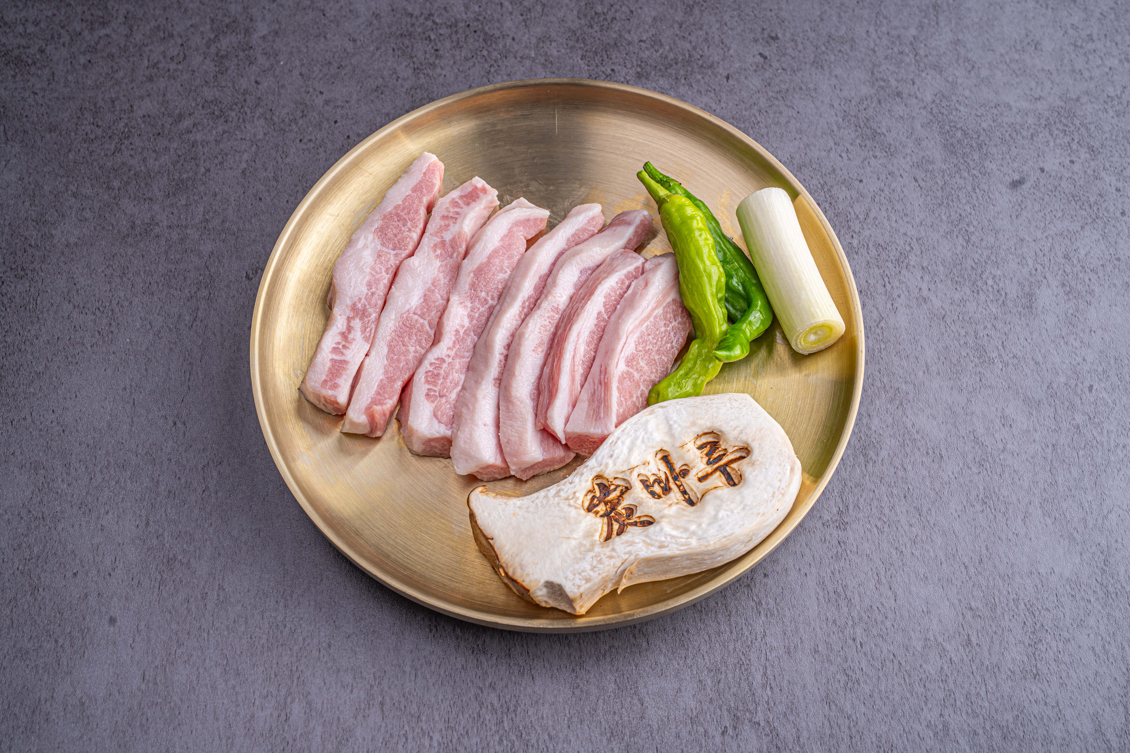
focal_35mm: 44
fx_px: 1381
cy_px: 376
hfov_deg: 44.5
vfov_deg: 30.5
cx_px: 565
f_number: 10
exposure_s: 1/80
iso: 100
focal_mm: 44
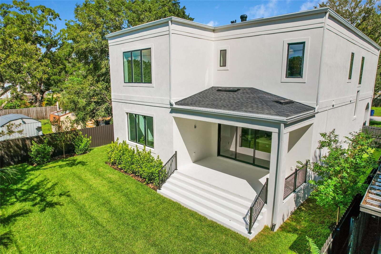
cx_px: 190
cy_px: 127
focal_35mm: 22
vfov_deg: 57.2
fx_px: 233
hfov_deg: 78.6
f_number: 2.8
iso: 100
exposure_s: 1/3200
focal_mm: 8.38
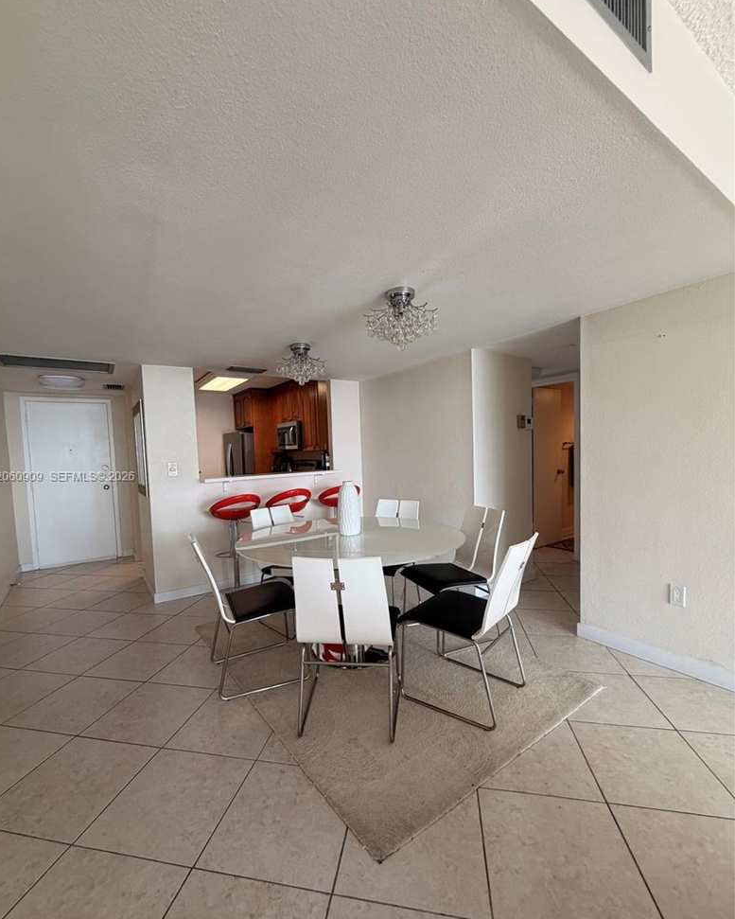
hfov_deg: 84.0
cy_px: 477
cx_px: 358
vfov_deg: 96.7
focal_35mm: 15
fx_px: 408
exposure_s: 1/120
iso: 160
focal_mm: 2.22
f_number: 2.2
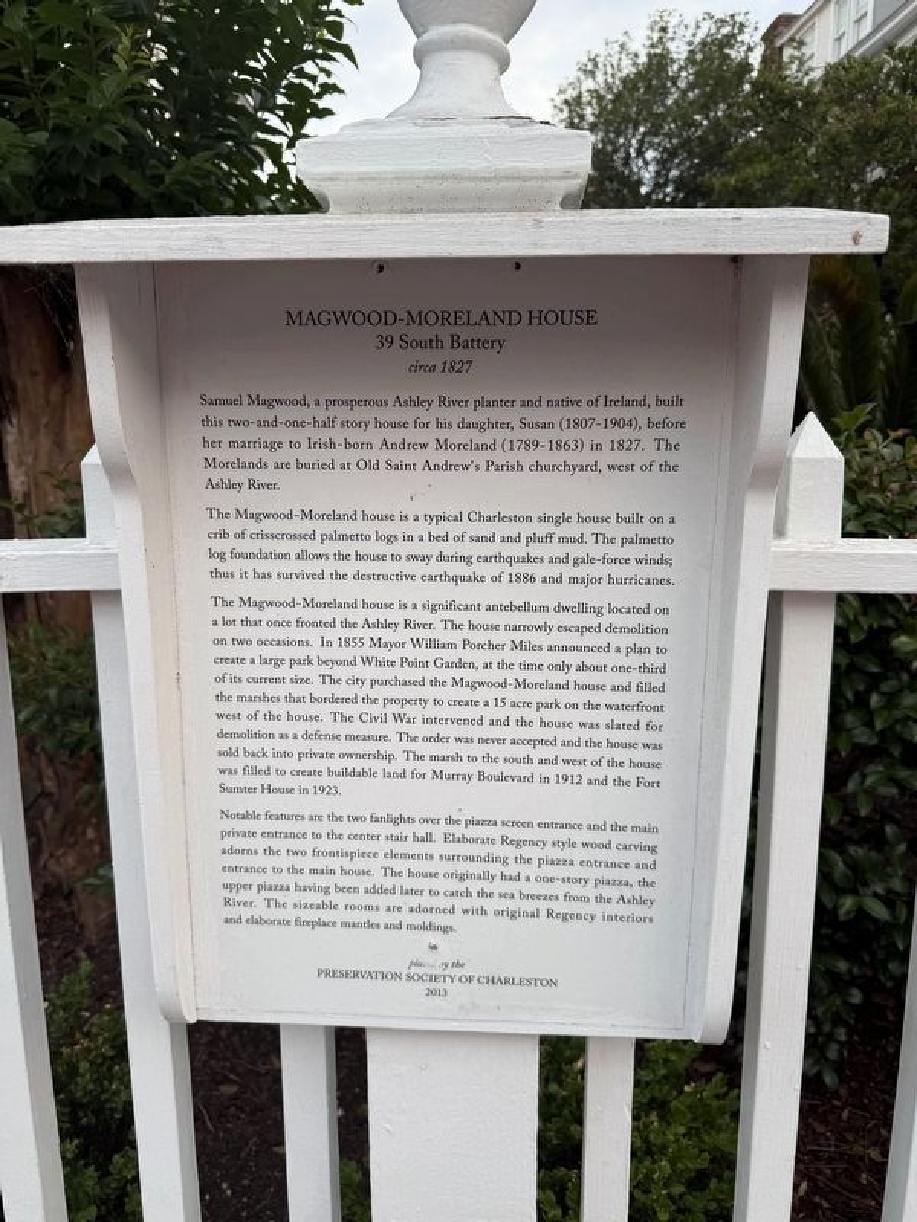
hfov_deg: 56.8
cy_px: 611
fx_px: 848
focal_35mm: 24
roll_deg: +0.5
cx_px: 458
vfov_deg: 71.6
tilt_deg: -11.3
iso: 64
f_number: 1.78
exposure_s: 1/135
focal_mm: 6.76
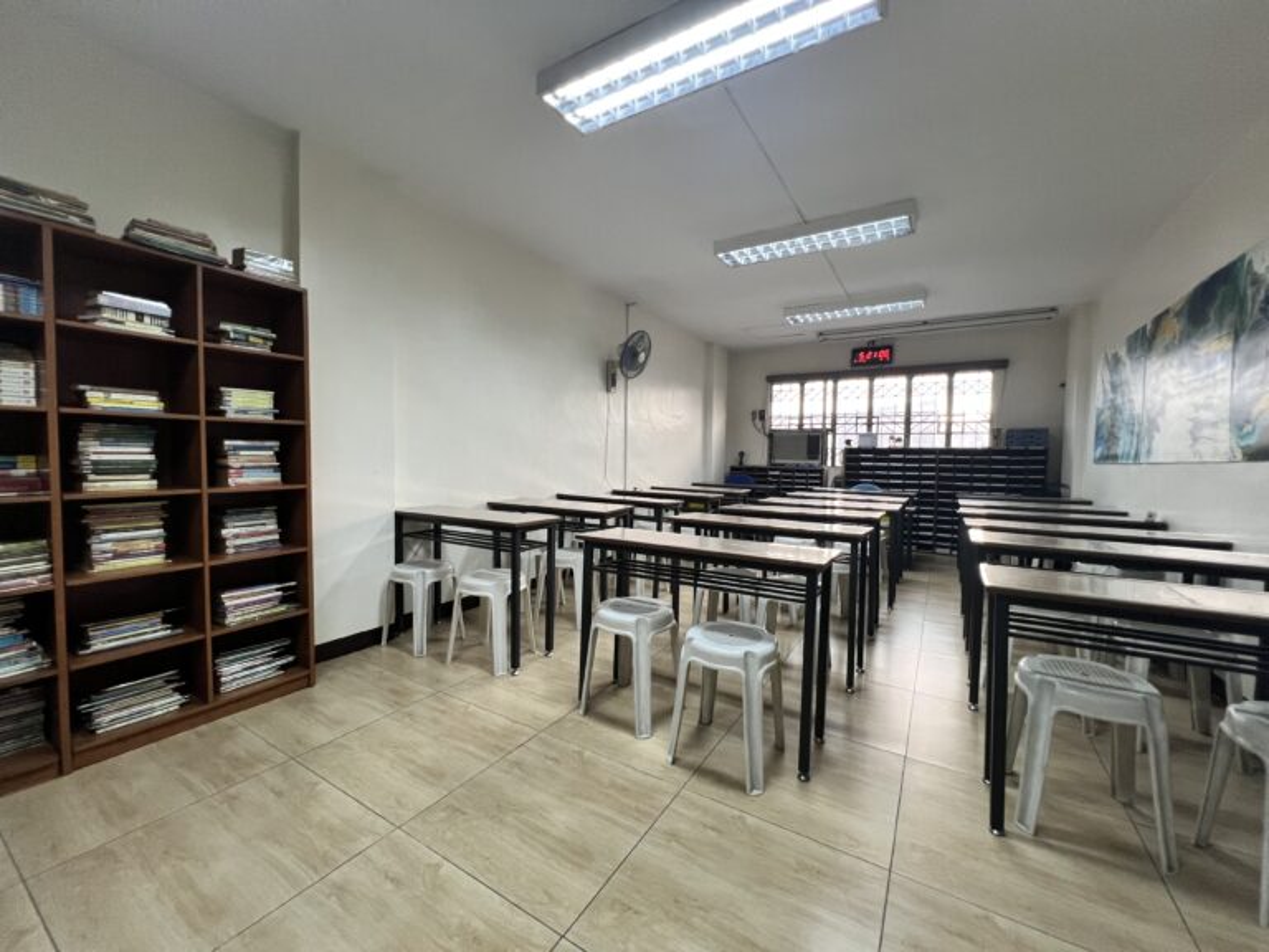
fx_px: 477
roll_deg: -0.8
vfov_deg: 89.9
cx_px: 634
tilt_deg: -2.2
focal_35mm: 13
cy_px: 476
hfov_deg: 106.2
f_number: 1.8
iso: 250
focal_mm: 1.57
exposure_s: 1/76
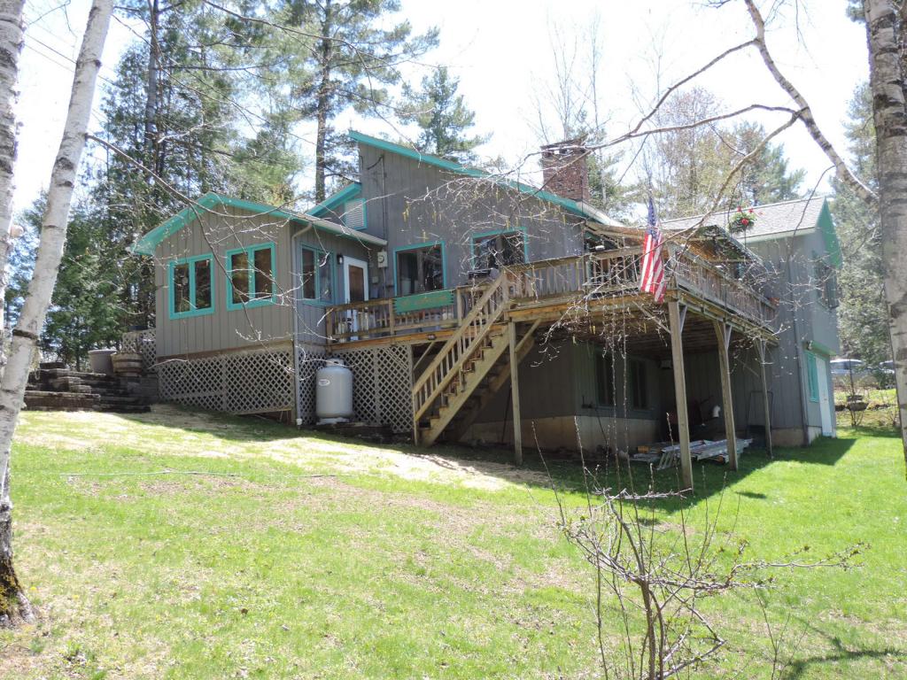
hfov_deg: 46.8
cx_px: 454
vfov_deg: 36.0
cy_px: 340
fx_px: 1048
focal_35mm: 40
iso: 80
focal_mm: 7.1
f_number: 3.3
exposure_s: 1/200
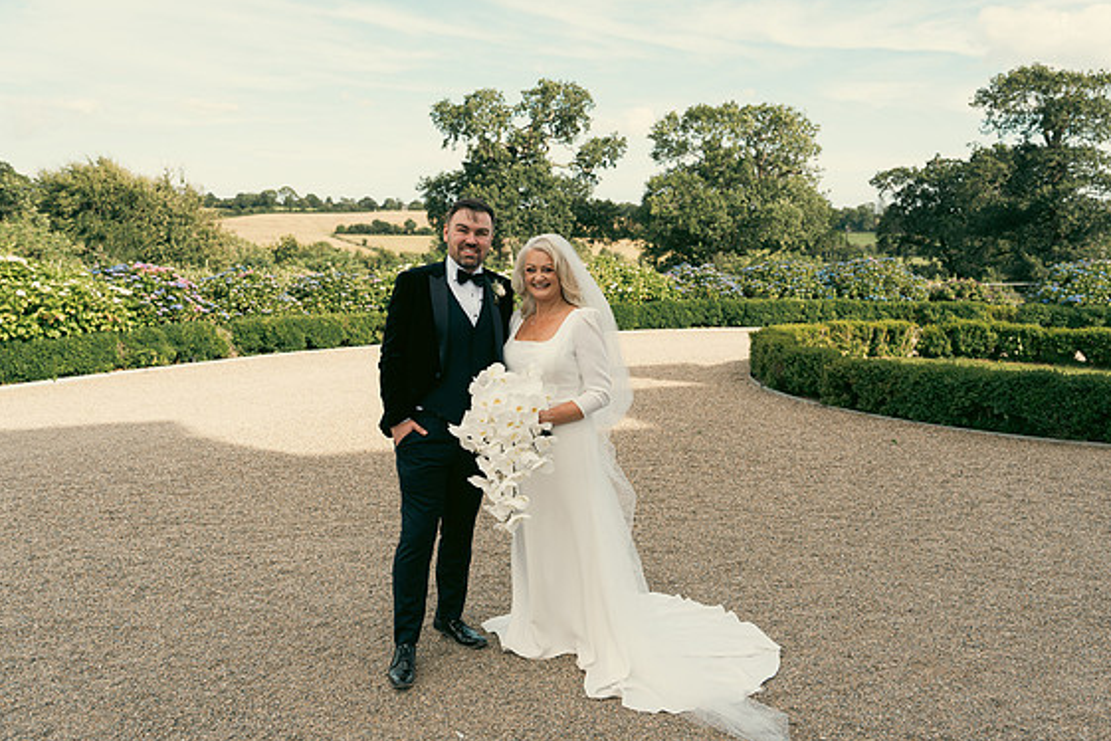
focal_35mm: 30
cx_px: 543
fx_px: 926
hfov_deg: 61.9
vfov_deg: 43.6
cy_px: 375
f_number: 3.5
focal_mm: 29
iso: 125
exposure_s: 1/640
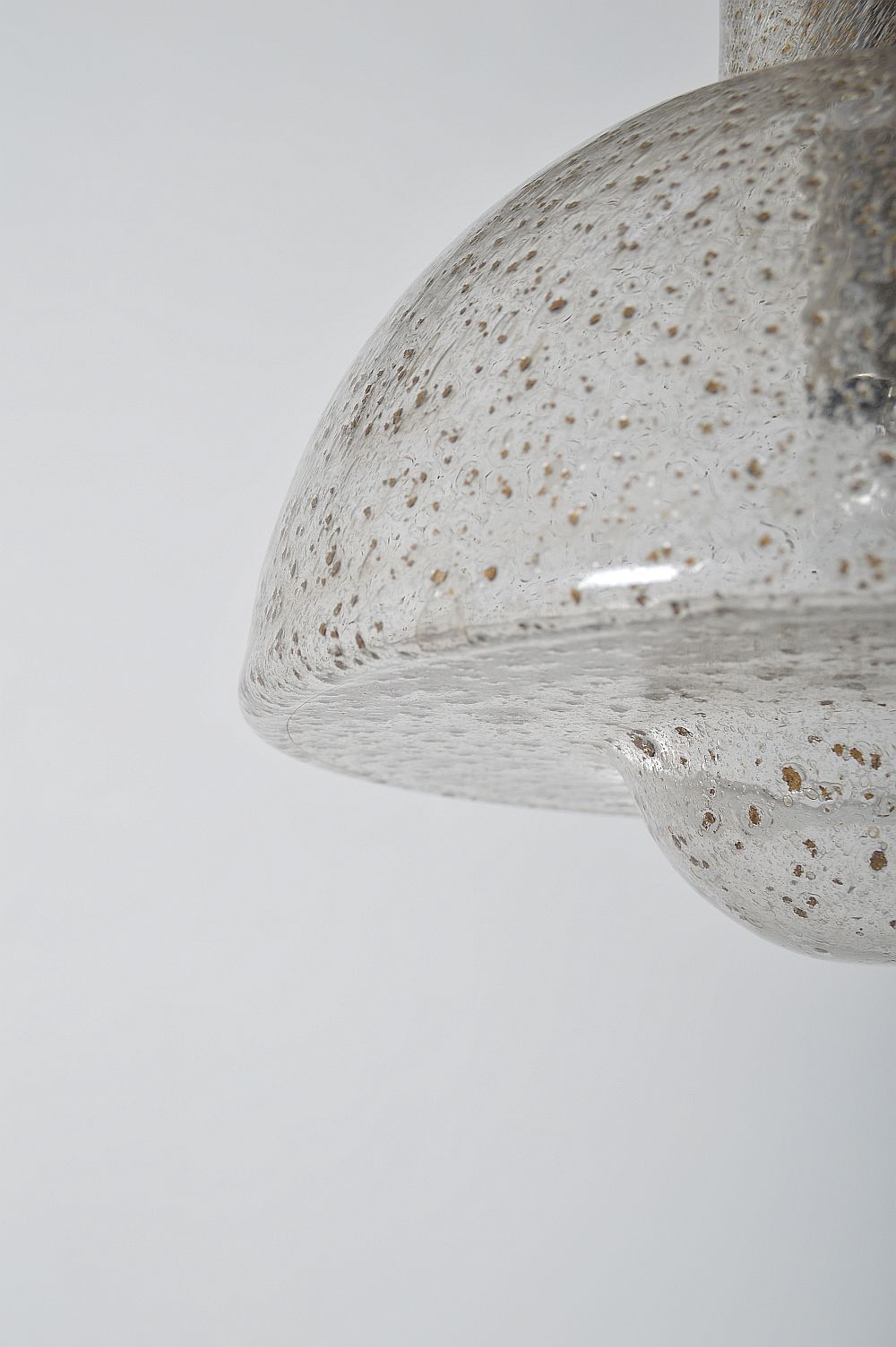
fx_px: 1795
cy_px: 674
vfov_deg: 41.1
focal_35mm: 48
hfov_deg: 28.0
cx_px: 448
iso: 100
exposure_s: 1/160
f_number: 7.1
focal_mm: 32
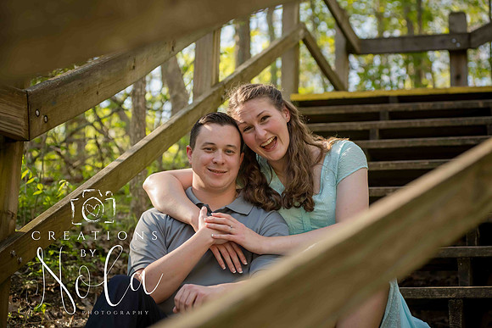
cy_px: 164
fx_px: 1094
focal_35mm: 80
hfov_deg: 25.4
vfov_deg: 17.1
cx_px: 246
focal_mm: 80
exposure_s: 1/500
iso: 800
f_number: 4.5
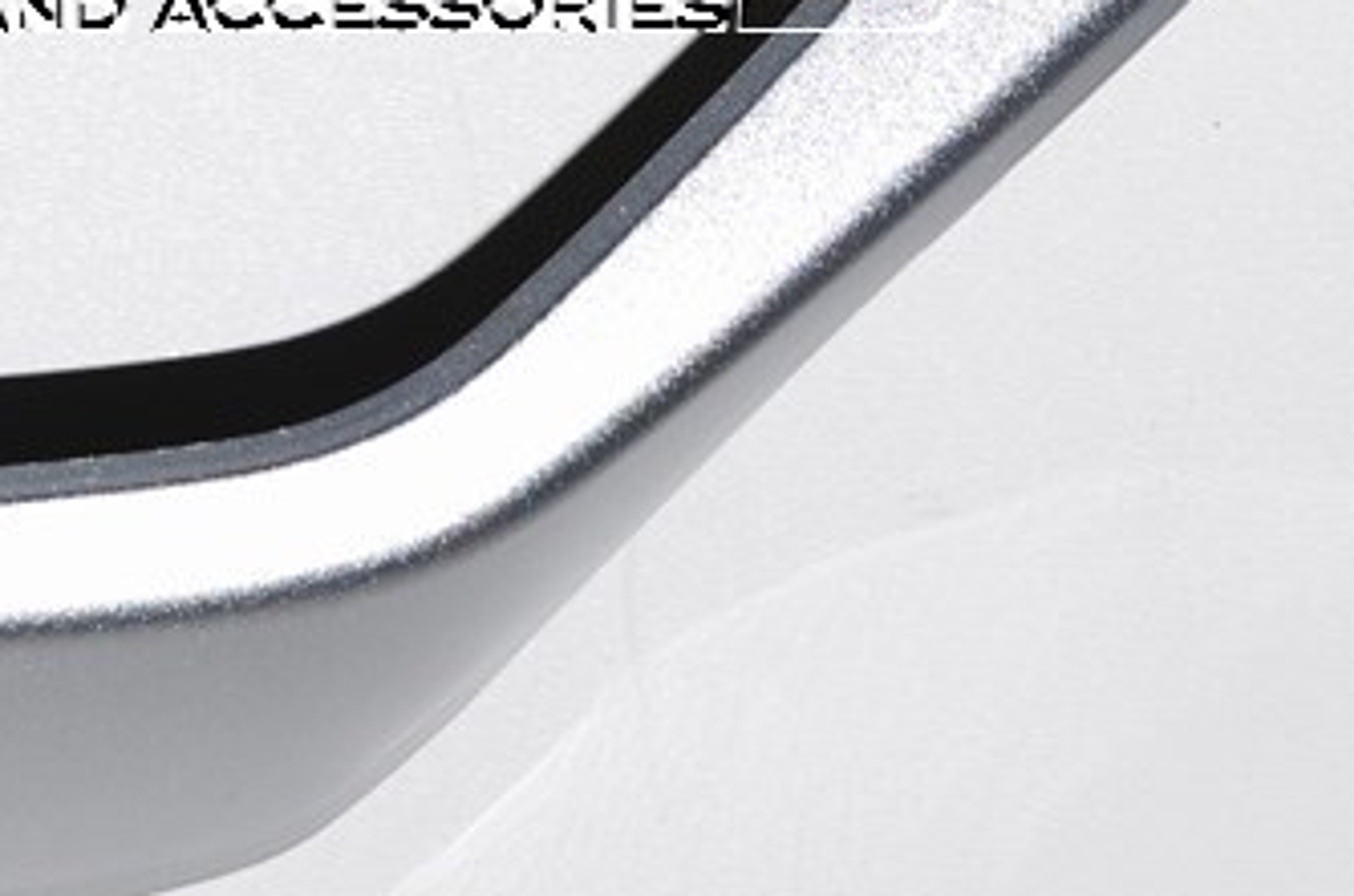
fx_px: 10495
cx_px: -345
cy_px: -150
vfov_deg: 4.9
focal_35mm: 280
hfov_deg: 7.3
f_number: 13
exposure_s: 1/200
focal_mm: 55
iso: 160
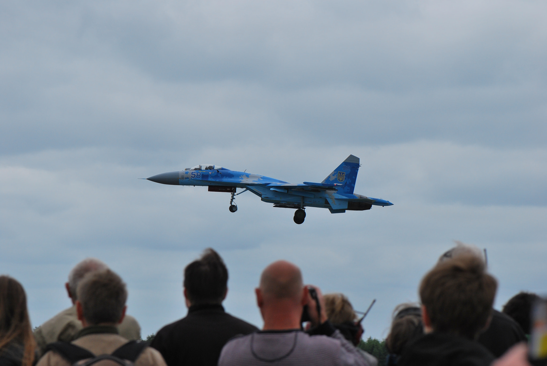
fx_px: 2396
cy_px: 183
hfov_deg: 13.0
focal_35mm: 158
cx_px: 274
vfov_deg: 8.7
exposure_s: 1/1000
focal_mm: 105
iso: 200
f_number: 8
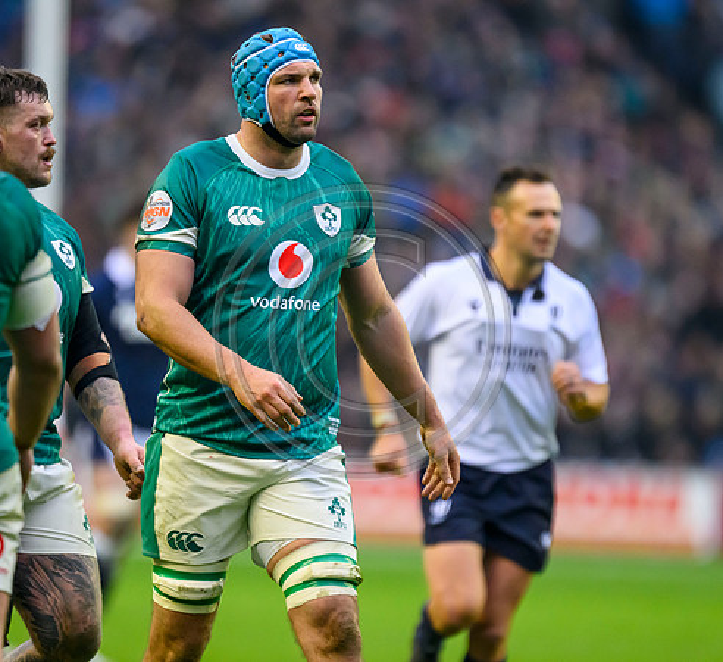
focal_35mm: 730
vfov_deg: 2.3
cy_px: 355
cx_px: 296
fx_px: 16535
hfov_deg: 2.5
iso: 5000
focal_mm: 560
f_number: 4
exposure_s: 1/1600
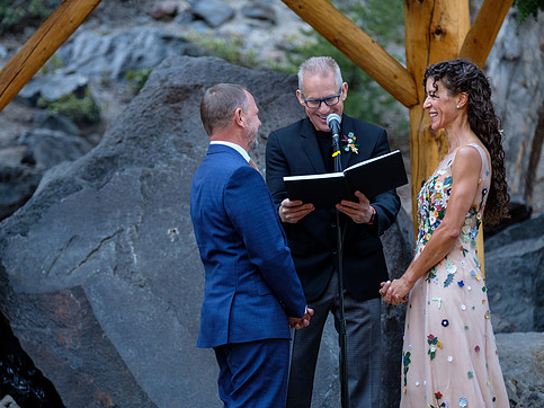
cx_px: 271
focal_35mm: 164
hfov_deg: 12.1
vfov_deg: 9.0
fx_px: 2577
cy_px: 205
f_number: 2.8
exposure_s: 1/125
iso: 640
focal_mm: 94.5
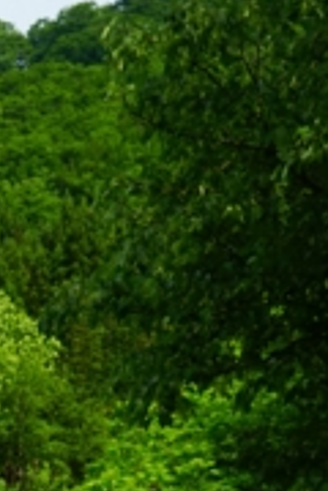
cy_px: 674
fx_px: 2364
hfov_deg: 7.8
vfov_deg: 11.5
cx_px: -200
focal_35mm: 173
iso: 100
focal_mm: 39
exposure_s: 1/125
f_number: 9.5
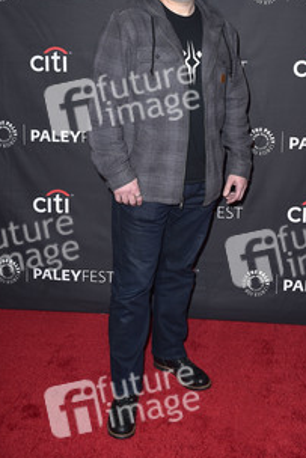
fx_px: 586
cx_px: 167
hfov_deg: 29.3
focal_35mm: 46
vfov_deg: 42.5
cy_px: 176
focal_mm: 35
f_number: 6.3
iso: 250
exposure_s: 1/250
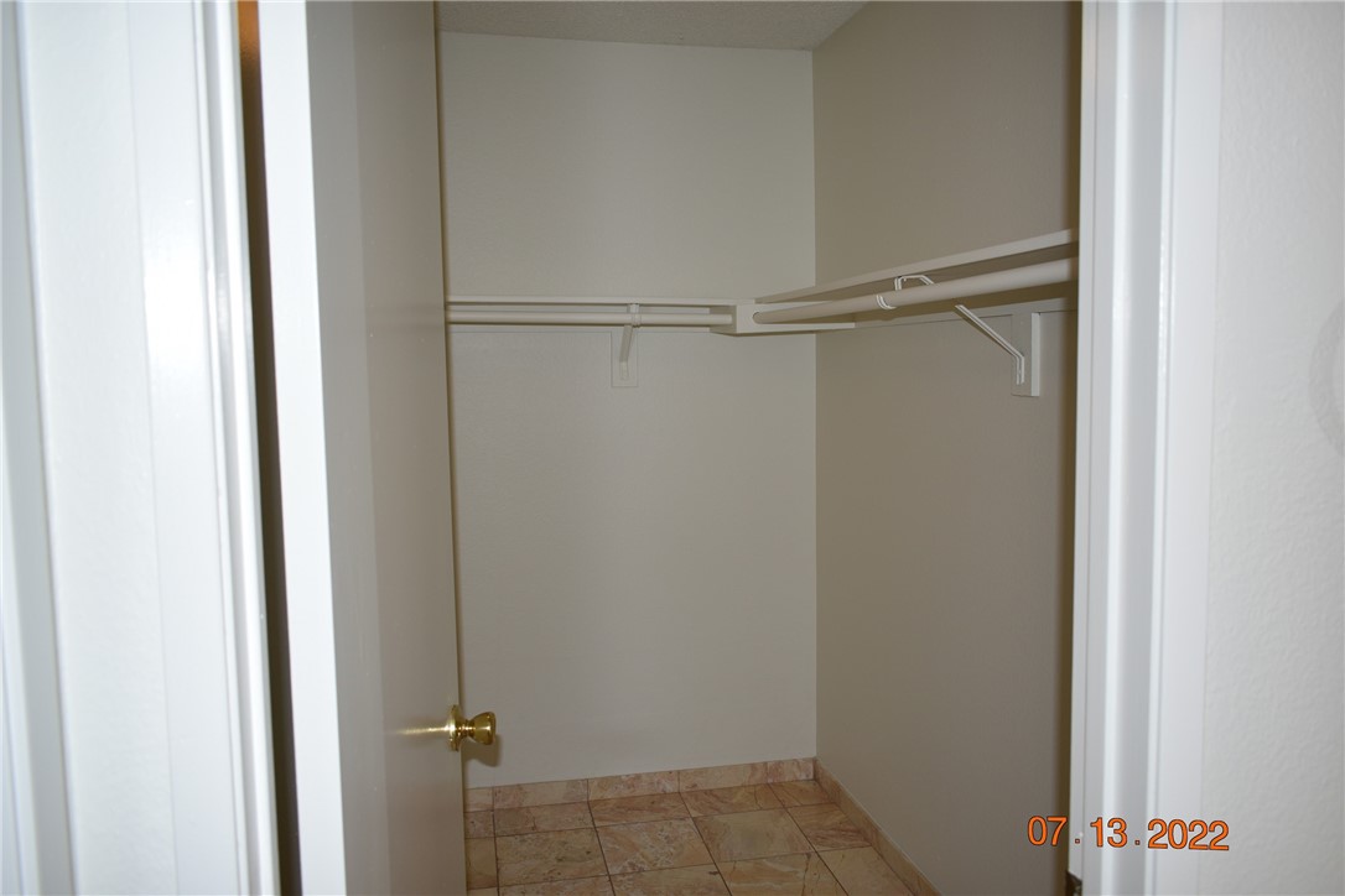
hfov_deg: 67.4
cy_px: 448
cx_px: 672
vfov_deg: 47.9
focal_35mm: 27
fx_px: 1009
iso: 100
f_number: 3.5
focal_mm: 18
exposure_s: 1/60
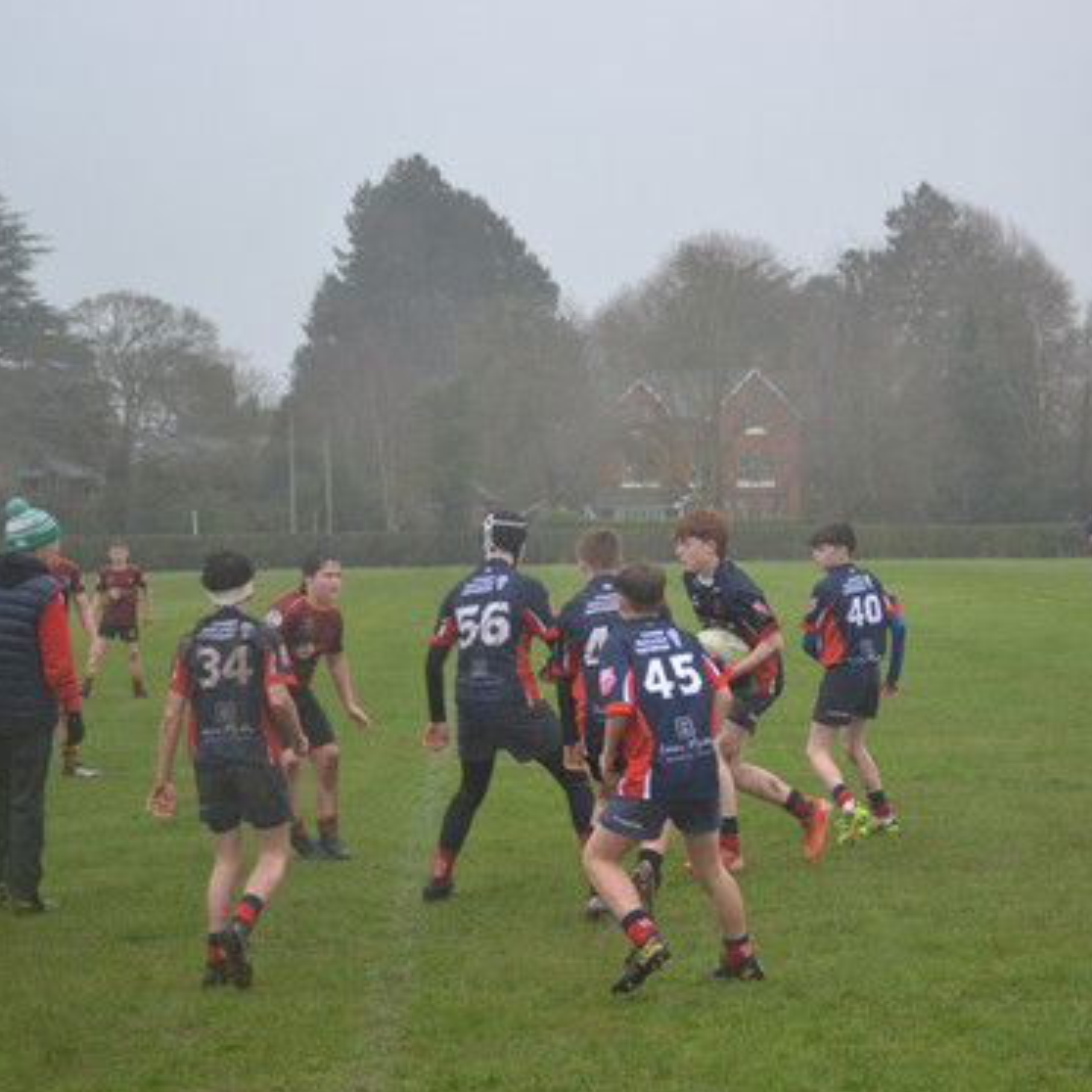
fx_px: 3524
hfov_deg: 17.6
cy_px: 621
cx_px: 693
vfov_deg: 17.6
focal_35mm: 99
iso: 400
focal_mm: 45
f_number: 4.5
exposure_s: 1/500
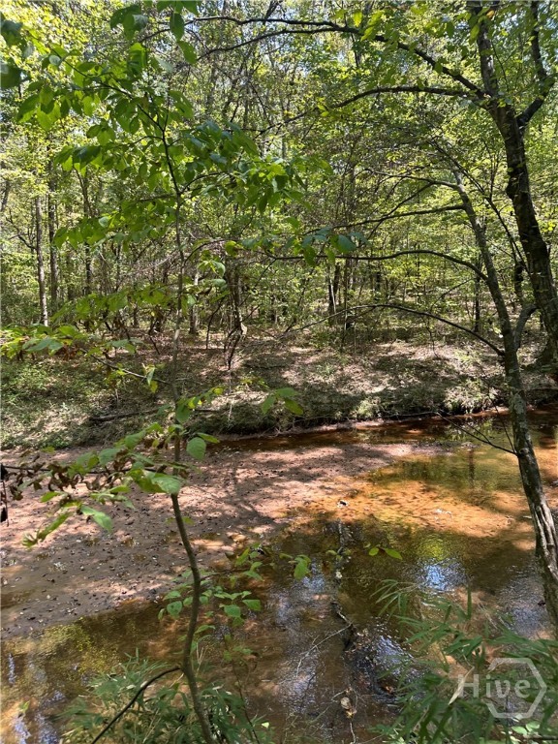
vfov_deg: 71.6
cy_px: 372
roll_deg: -2.5
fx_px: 516
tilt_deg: -7.4
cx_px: 279
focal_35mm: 24
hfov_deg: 56.8
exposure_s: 1/121
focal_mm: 6.86
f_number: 1.78
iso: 64
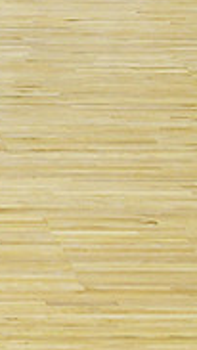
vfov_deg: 6.2
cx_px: -346
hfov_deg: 3.4
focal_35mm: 348
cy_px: -12
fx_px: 3230
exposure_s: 1/400
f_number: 4
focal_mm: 70
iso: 5000
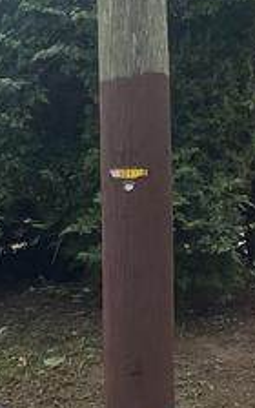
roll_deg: +2.1
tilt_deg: +1.6
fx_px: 1479
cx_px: 494
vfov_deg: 15.7
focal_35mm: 133
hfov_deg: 9.3
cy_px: 184
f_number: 1.6
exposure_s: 1/2353
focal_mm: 4.2
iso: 32
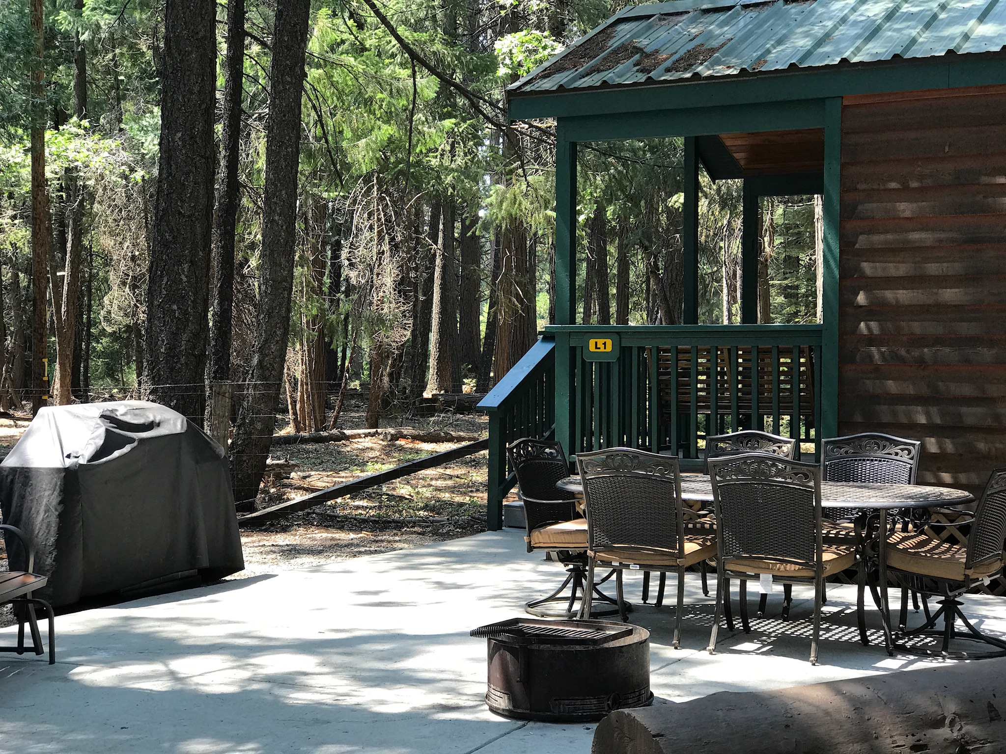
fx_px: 1657
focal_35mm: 57
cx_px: 503
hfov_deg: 33.8
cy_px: 377
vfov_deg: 25.7
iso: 40
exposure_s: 1/120
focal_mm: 6.6
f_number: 2.8
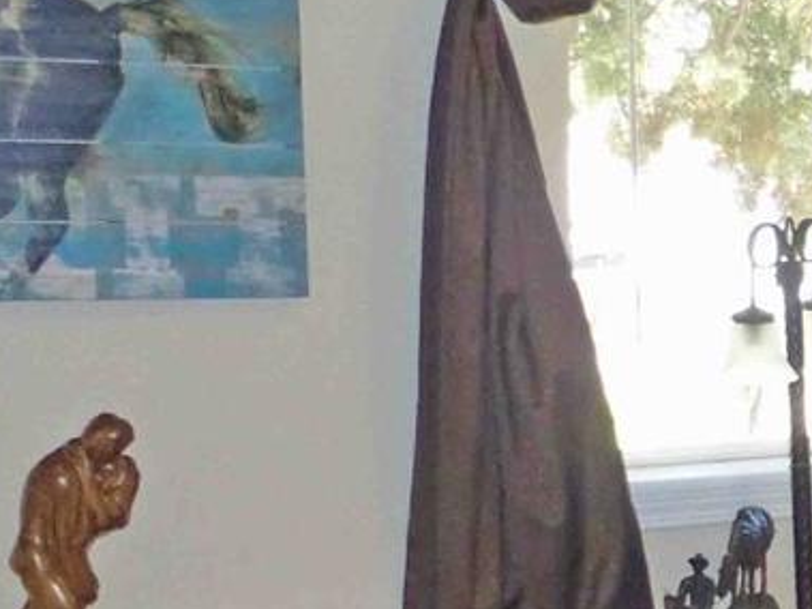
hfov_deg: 18.9
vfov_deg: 15.5
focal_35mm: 95
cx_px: 1106
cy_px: 489
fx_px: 2228
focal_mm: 4.3
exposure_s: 1/60
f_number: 3.3
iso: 320
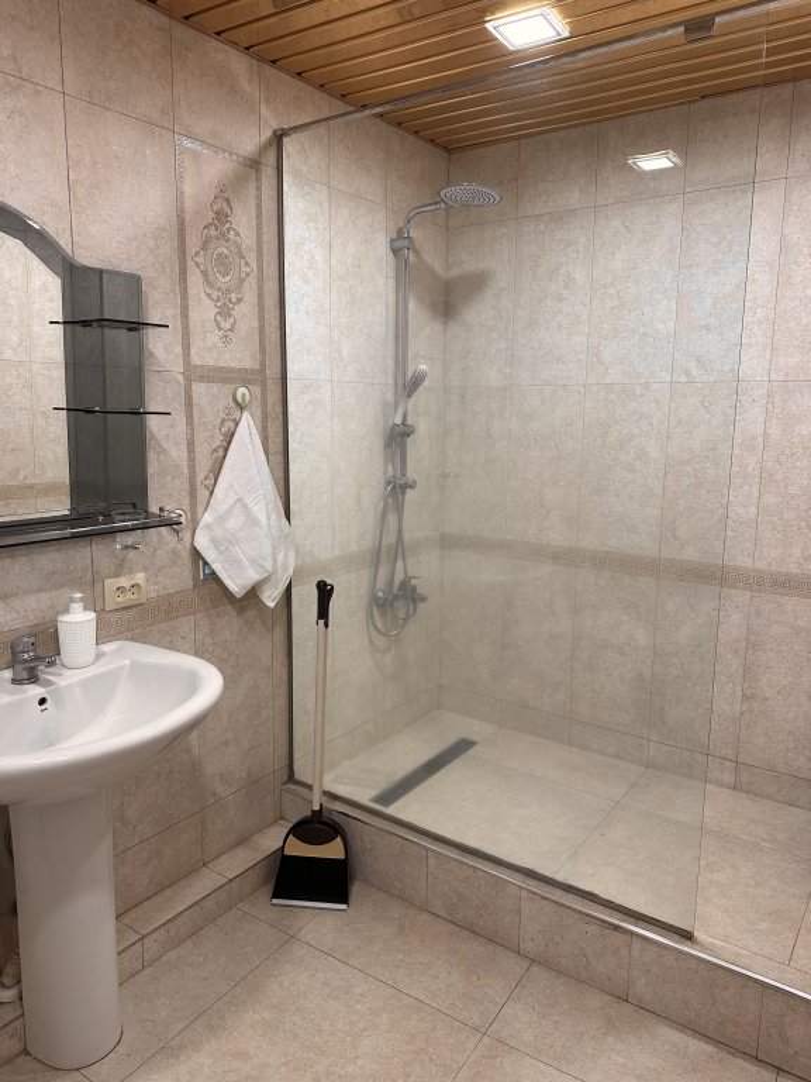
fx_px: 750
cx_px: 406
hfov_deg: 56.8
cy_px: 541
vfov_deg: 71.6
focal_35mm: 24
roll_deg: -0.7
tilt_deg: -9.1
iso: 160
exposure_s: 1/100
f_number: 1.78
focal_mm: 6.86
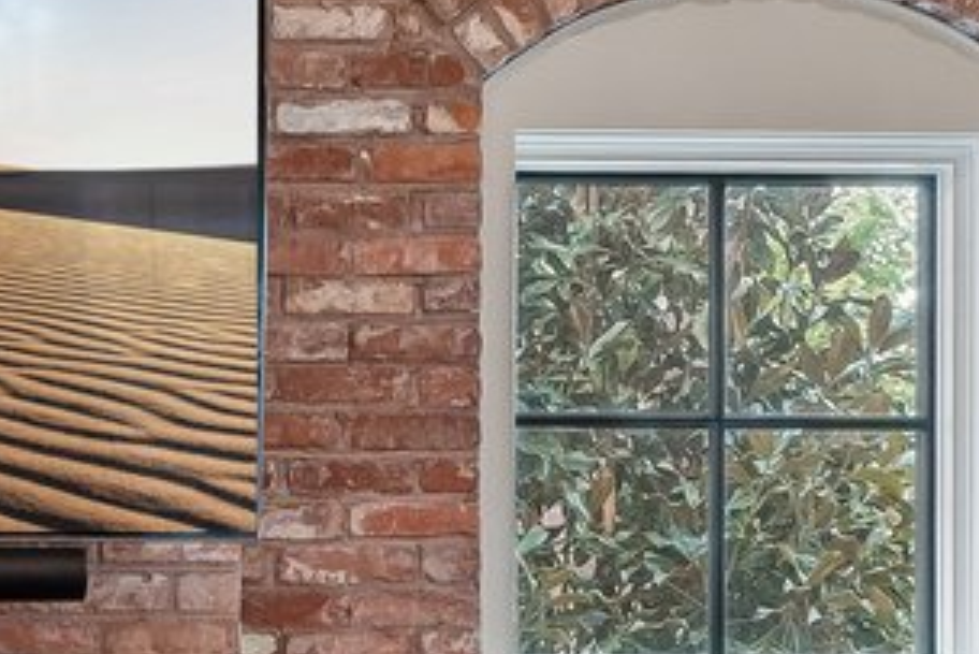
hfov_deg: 18.7
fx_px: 2748
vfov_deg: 13.2
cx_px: -322
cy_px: 759
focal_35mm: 101
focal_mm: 10
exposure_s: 1/15
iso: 200
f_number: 8
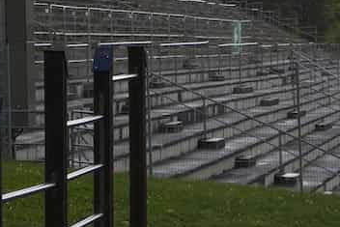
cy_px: -94
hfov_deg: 12.3
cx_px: -54
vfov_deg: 8.3
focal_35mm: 163
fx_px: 1540
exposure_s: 1/250
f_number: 3.8
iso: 100
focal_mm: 8.2
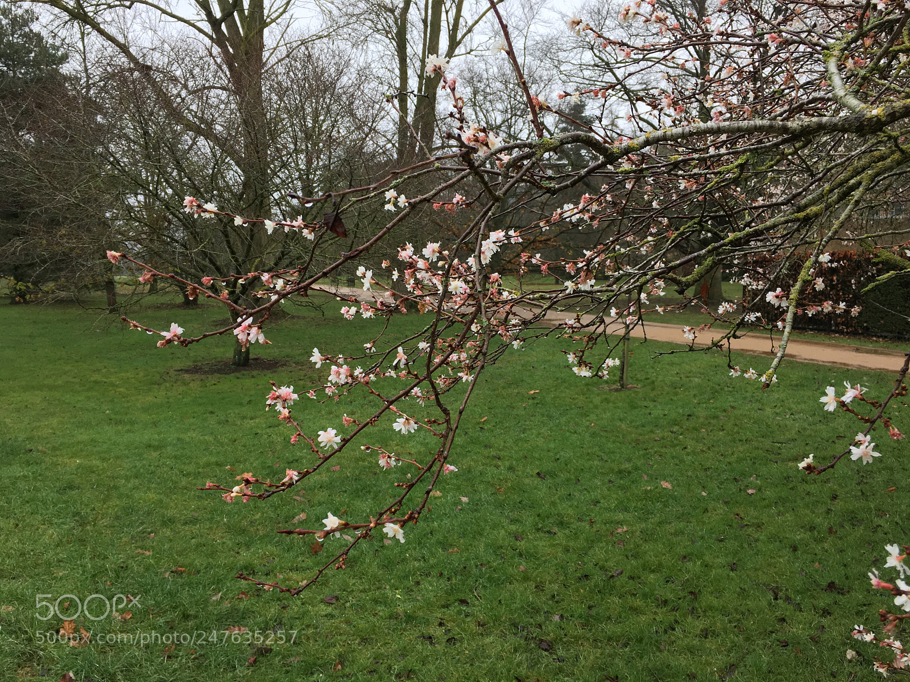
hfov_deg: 61.7
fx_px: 762
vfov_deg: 48.2
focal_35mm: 29
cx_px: 455
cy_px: 341
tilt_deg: -6.4
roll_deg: -0.1
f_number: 2.2
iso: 40
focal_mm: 4.15
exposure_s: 1/100
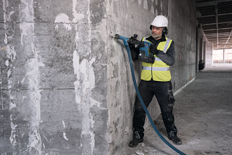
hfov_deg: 58.7
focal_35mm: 32
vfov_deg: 41.1
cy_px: 78
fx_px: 206
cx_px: 116
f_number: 5
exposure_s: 1/100
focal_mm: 32
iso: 2000
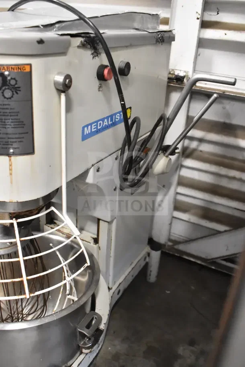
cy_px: 184
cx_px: 122
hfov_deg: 40.0
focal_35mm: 33
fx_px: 337
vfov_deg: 57.2
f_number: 3.8
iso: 6400
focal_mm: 22
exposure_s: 1/50
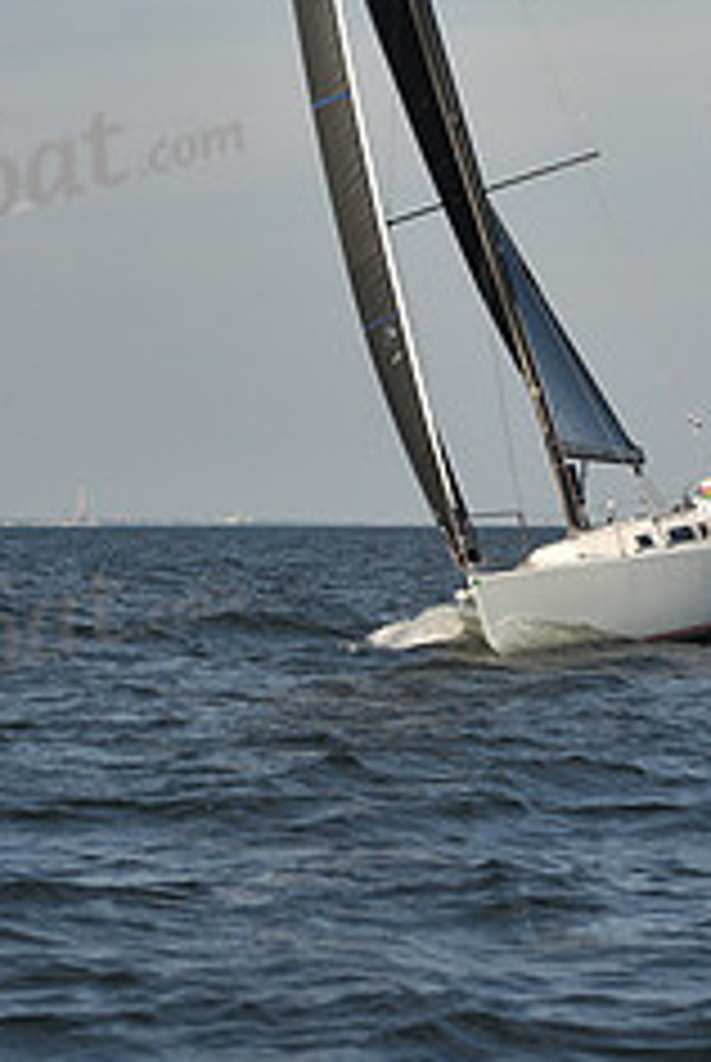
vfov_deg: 9.6
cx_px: 479
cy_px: -94
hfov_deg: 6.5
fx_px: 6232
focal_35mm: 211
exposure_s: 1/1250
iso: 250
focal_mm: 86
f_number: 4.5
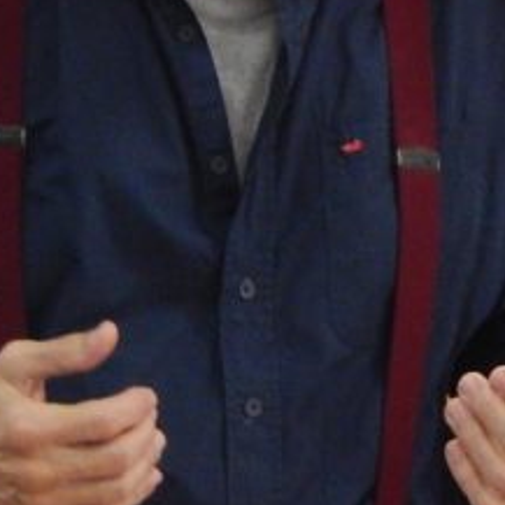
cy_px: -105
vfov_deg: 2.0
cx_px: 412
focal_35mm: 881
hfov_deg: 2.0
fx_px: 14541
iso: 800
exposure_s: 1/25
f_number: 5.7
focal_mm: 50.1
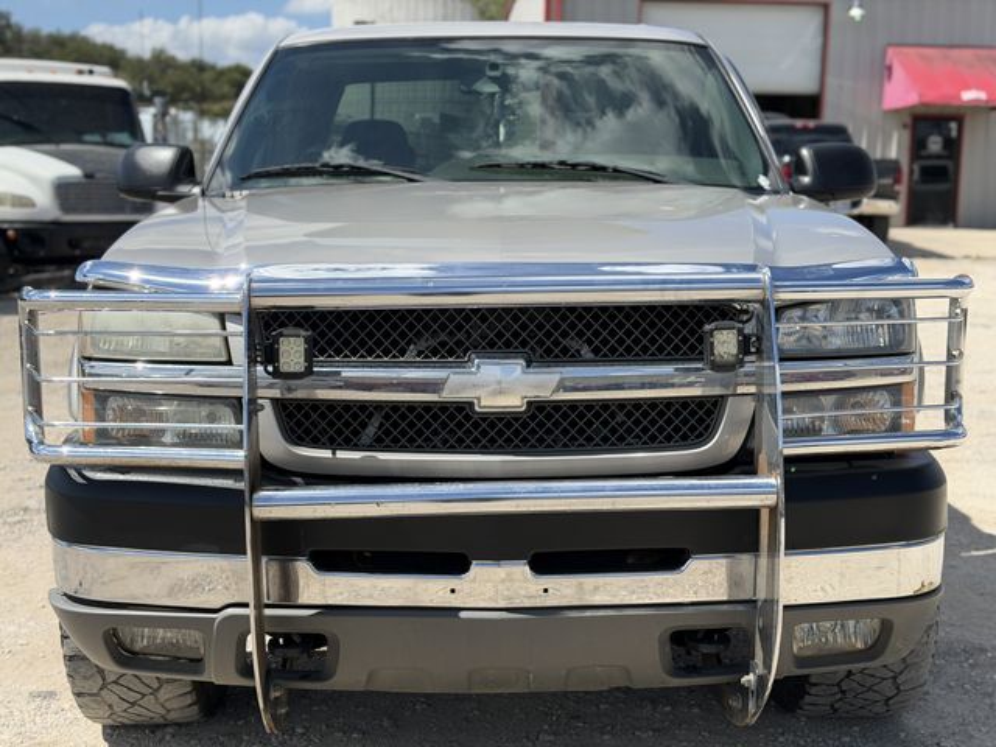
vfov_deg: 30.3
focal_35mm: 48
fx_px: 1381
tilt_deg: -7.1
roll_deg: -1.1
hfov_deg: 39.7
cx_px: 498
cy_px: 374
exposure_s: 1/5208
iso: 80
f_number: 1.78
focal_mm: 6.76
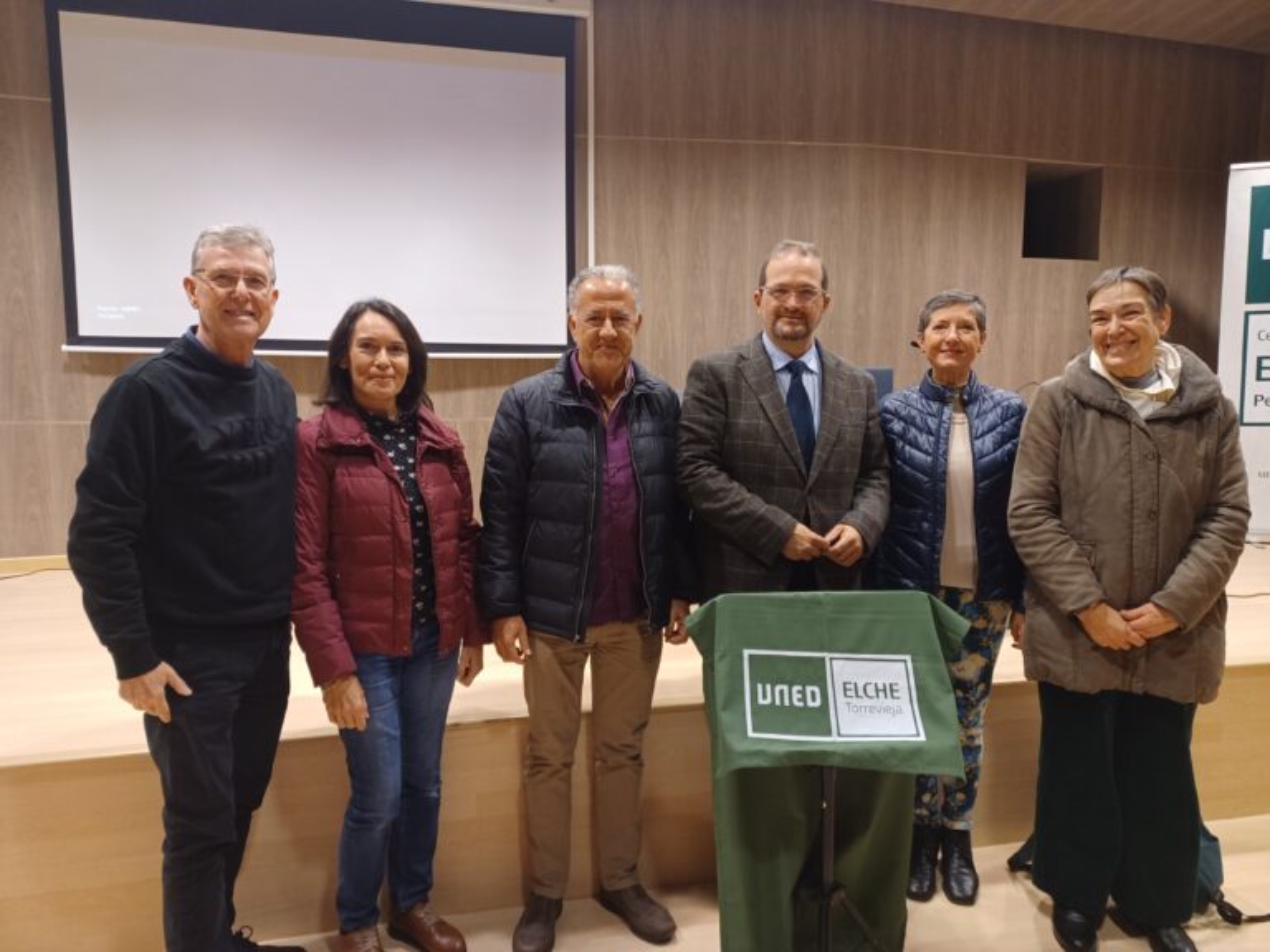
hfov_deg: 69.4
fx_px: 917
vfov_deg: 54.9
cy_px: 476
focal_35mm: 25
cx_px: 635
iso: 320
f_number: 1.8
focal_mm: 4.6
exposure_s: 1/25
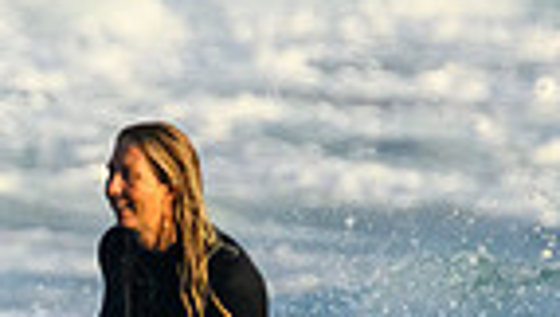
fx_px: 50527
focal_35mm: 3397
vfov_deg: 0.4
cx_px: -86
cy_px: 456
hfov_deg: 0.6
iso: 3600
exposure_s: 1/2000
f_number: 11
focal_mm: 800
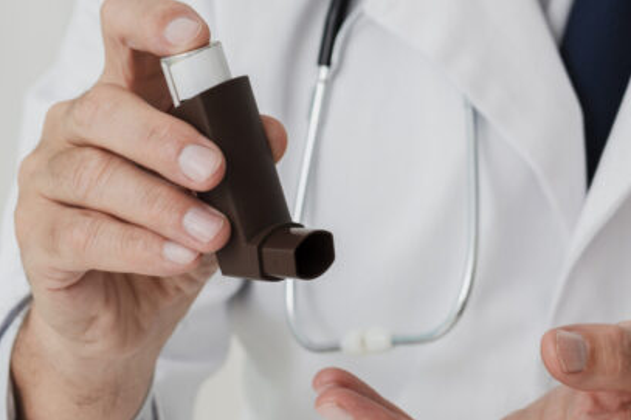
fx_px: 3749
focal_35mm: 214
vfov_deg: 6.4
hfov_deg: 9.5
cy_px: 318
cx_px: 693
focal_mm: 85
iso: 160
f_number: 7.1
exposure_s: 1/160
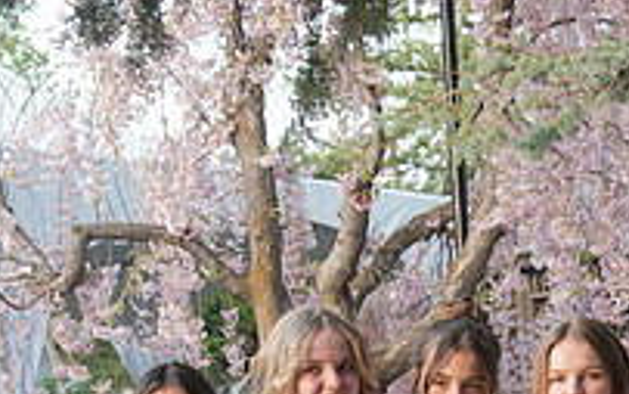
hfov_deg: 16.8
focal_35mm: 124
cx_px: 431
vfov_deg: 10.1
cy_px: 670
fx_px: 2126
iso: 800
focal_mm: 55
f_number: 5.6
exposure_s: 1/125
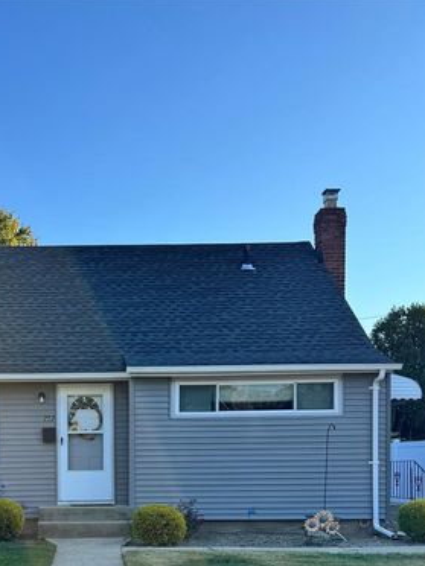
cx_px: 73
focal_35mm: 43
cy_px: 503
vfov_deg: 40.7
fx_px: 704
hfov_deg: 32.5
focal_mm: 6.76
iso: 80
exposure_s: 1/1637
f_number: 1.78
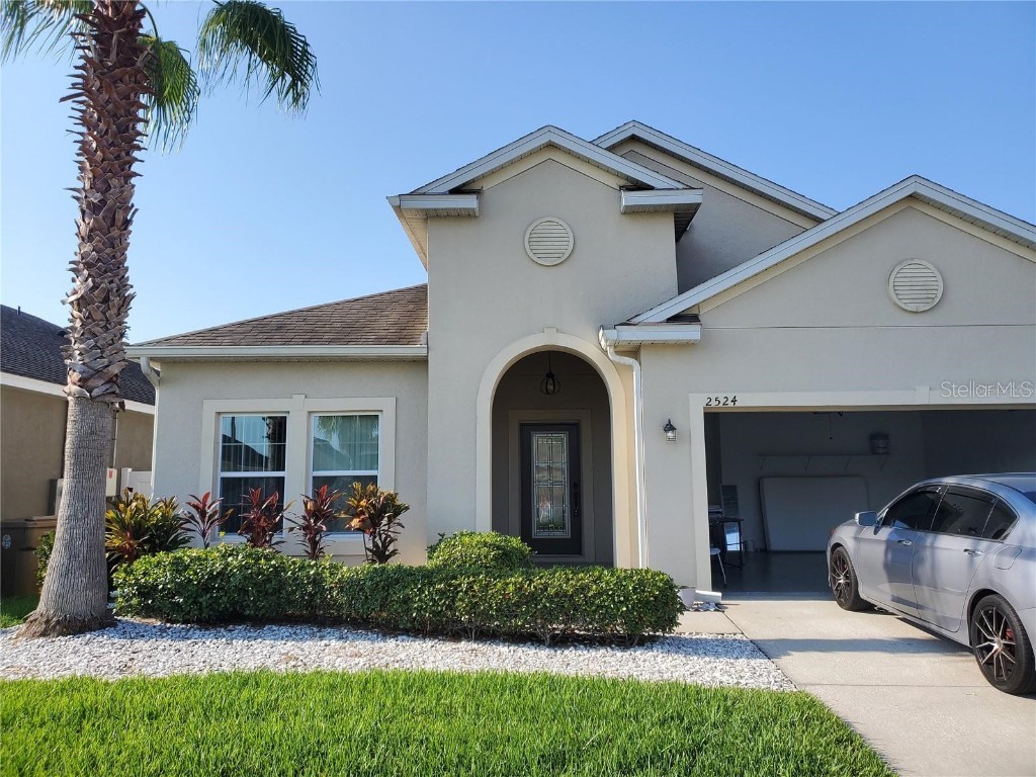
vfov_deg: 53.1
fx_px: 778
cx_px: 518
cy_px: 388
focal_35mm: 26
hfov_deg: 67.3
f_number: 2.4
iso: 50
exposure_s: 1/1148
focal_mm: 4.3
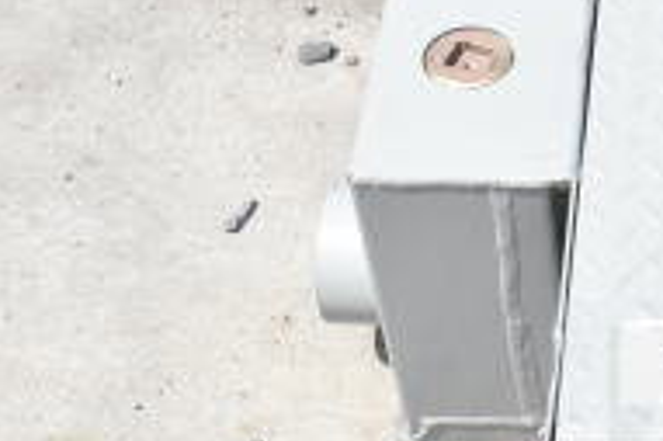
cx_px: 996
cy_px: 217
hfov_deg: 18.1
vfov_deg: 13.6
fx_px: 1851
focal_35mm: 101
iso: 1600
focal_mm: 21
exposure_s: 1/1000
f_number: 16
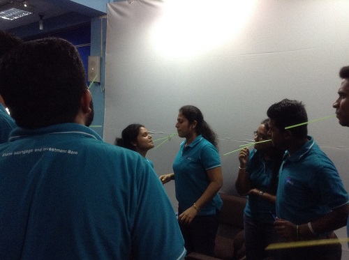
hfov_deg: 55.4
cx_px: 174
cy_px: 130
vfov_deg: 42.8
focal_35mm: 33
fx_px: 332
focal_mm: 3.3
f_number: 2.4
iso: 250
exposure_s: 1/24
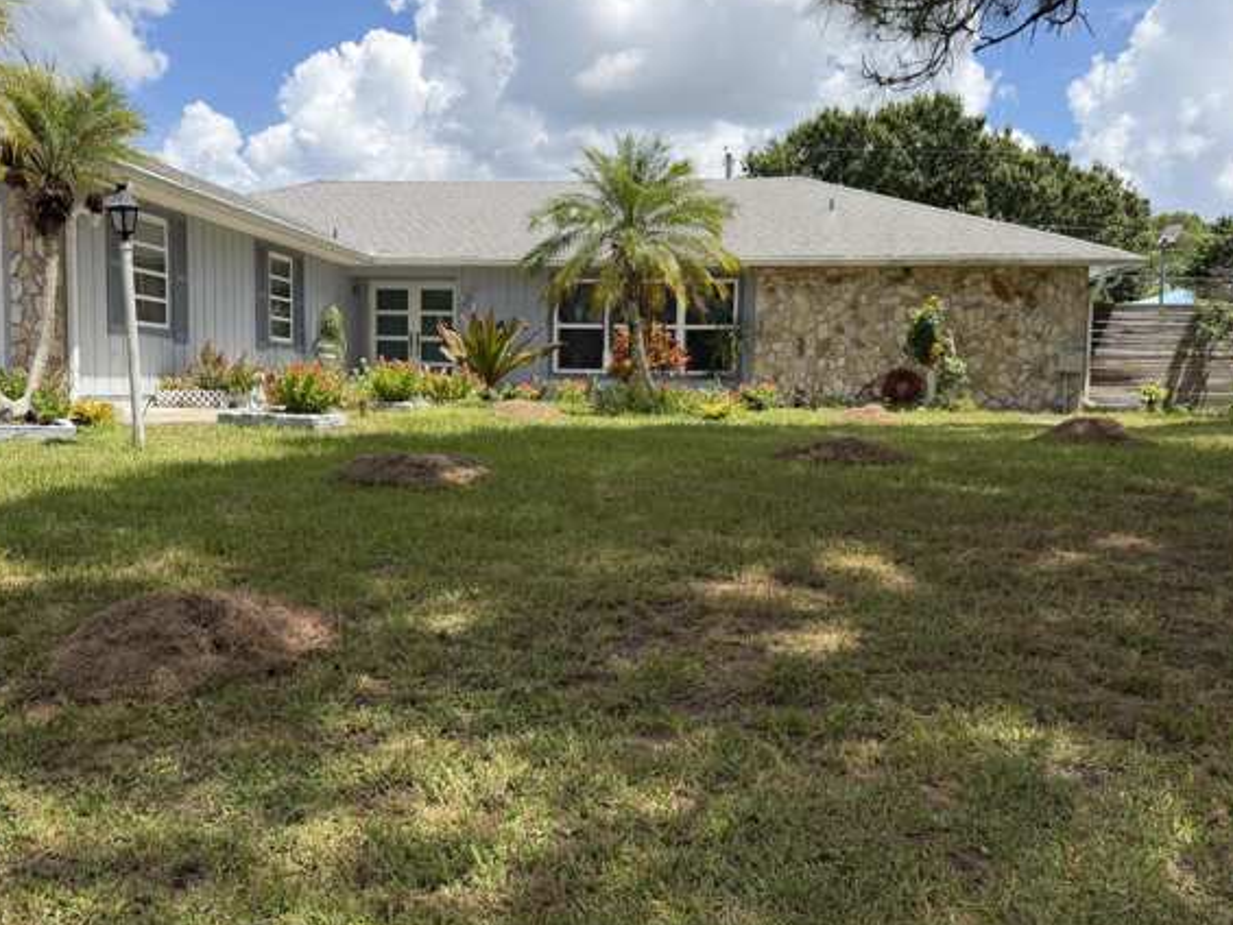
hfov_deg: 53.9
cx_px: 565
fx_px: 1211
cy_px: 486
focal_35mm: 34
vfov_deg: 41.8
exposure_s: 1/3953
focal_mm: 6.76
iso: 100
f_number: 1.78
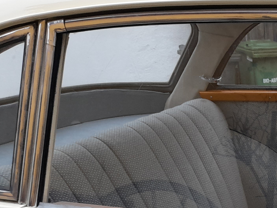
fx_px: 568
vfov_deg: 19.3
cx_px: 365
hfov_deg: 23.9
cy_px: 261
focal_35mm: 71
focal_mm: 4.6
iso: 125
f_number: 2
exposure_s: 1/60
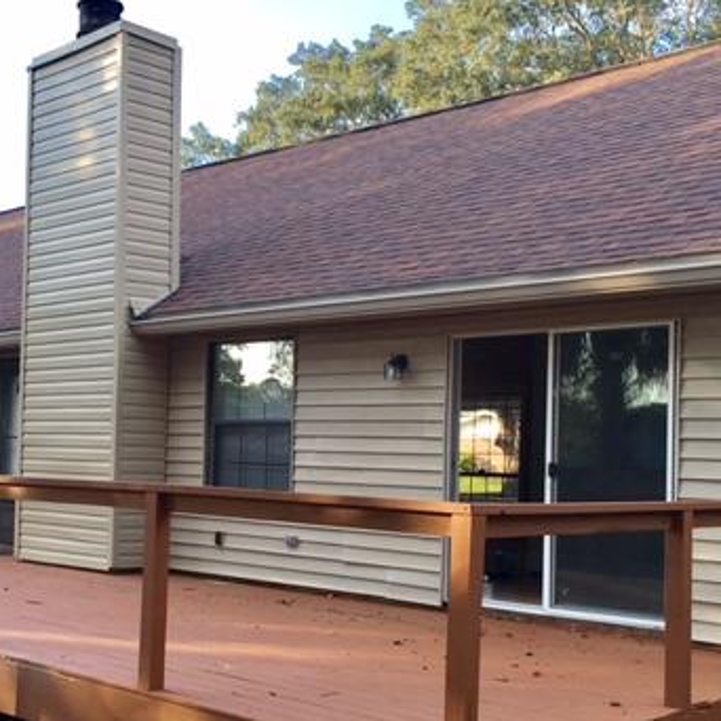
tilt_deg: +1.7
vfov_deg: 35.2
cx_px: 282
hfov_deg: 35.2
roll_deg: -3.0
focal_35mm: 48
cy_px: 436
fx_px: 1131
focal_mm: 4.15
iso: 25
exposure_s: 1/180
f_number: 2.2
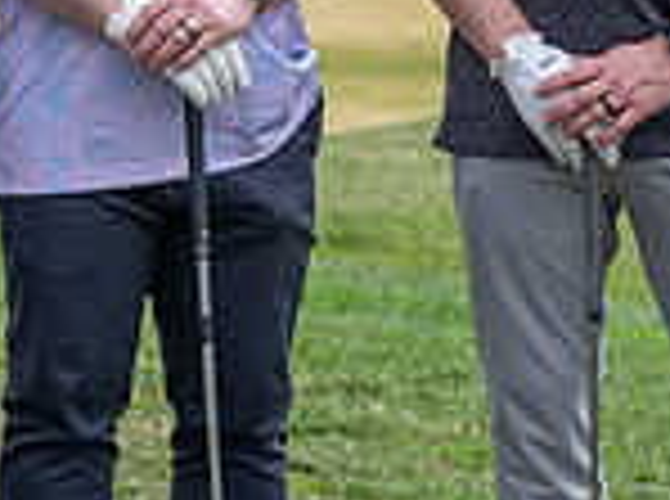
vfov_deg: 3.9
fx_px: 7318
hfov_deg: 5.2
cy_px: 116
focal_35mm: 379
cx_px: 623
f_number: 5
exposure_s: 1/500
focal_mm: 81
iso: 180
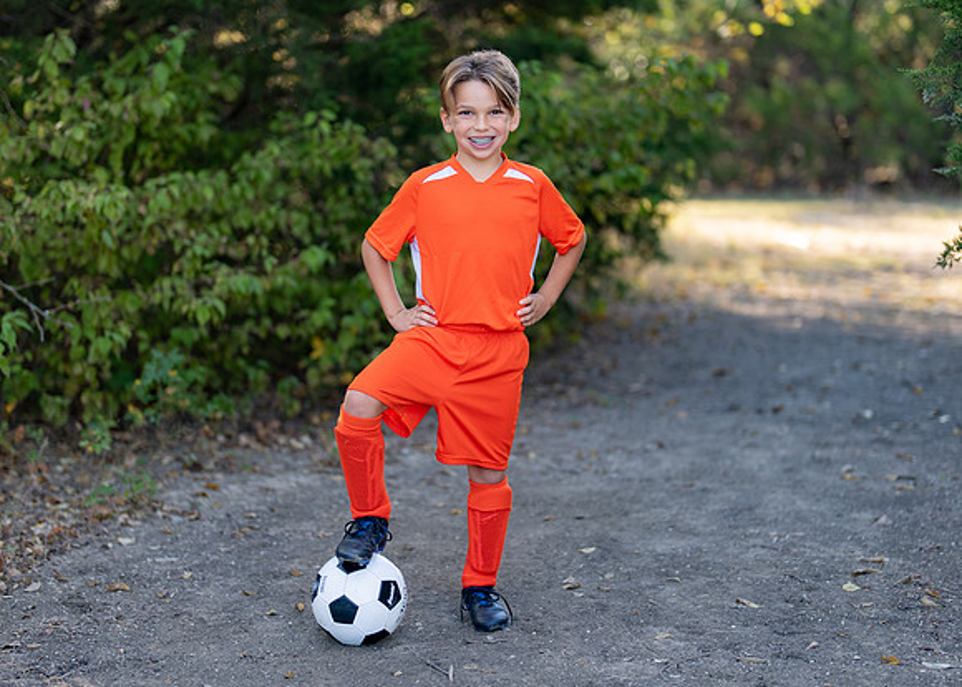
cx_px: 467
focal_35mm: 66
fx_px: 1793
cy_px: 315
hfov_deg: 30.0
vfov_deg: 21.7
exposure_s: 1/1000
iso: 100
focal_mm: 50
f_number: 1.2
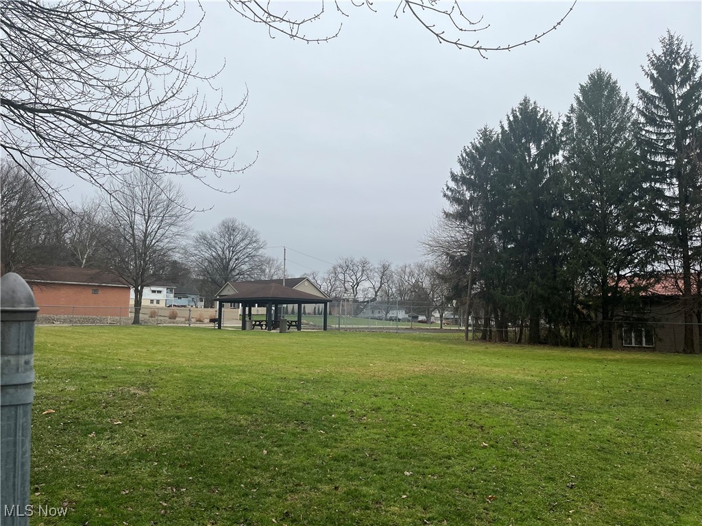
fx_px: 527
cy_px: 263
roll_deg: -0.9
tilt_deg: +5.0
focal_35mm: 26
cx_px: 351
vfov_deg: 53.1
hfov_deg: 67.3
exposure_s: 1/816
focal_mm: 5.1
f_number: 1.6
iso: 50
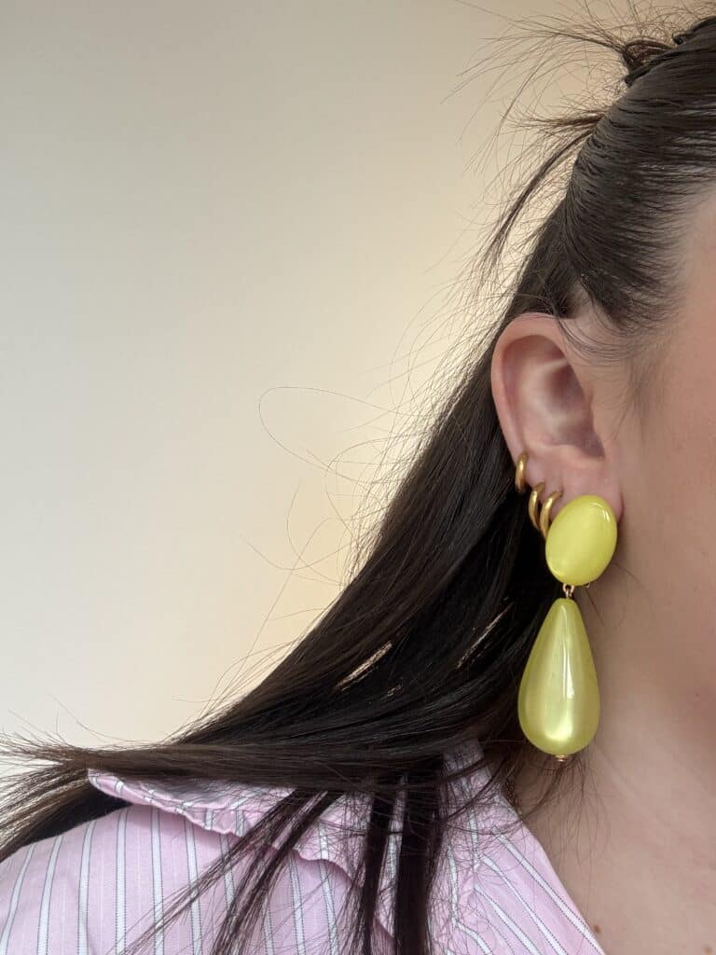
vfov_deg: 60.0
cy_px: 478
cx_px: 358
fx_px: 827
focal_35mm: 30
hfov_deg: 46.8
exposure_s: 1/121
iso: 40
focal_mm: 2.69
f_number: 1.9
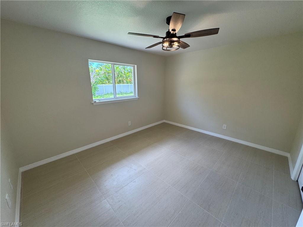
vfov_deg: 85.7
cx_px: 152
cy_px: 114
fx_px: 123
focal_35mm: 14
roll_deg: +0.0
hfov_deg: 102.1
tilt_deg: -14.4
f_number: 2.2
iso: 125
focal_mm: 2.22
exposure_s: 1/120
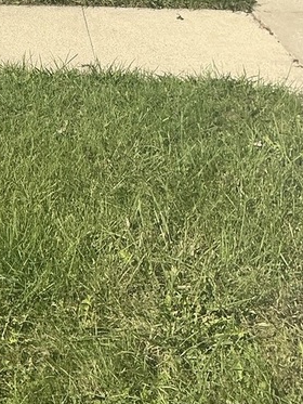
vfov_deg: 21.0
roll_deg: -0.4
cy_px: -135
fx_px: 980
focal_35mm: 84
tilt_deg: -6.9
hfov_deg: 16.6
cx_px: -97
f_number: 1.8
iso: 25
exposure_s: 1/2320
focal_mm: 3
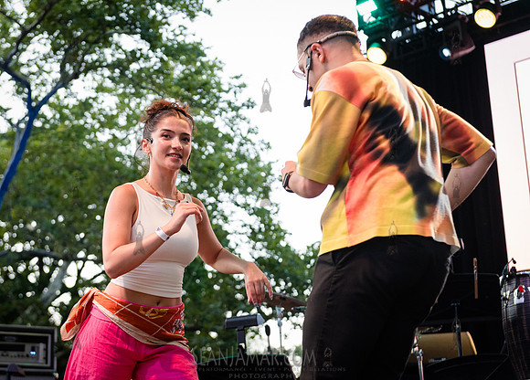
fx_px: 1128
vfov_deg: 19.1
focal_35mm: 75
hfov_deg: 26.4
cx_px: 222
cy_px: 175
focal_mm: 66
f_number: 4
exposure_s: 1/640
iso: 2000
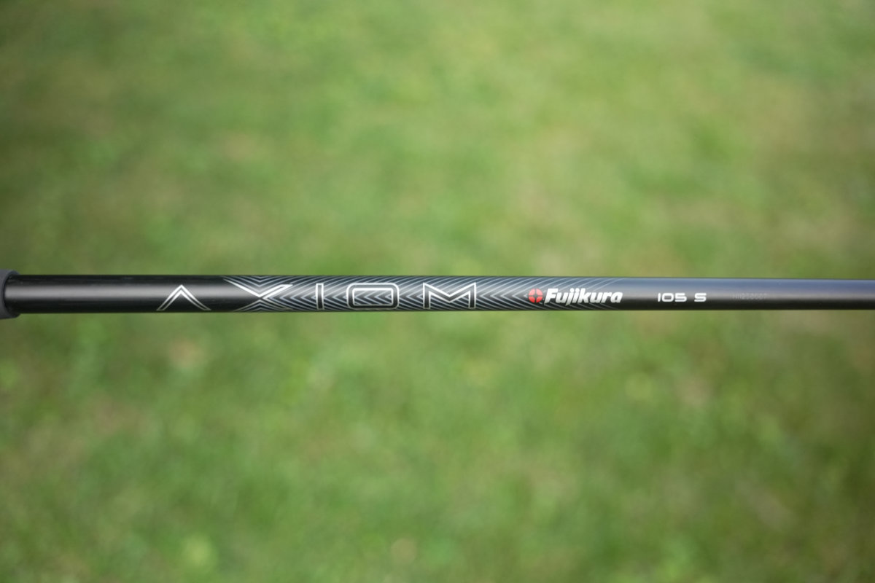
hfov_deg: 59.0
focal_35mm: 32
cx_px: 438
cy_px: 292
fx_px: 773
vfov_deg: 41.4
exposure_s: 1/50
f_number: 1.8
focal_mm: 21.2
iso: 800
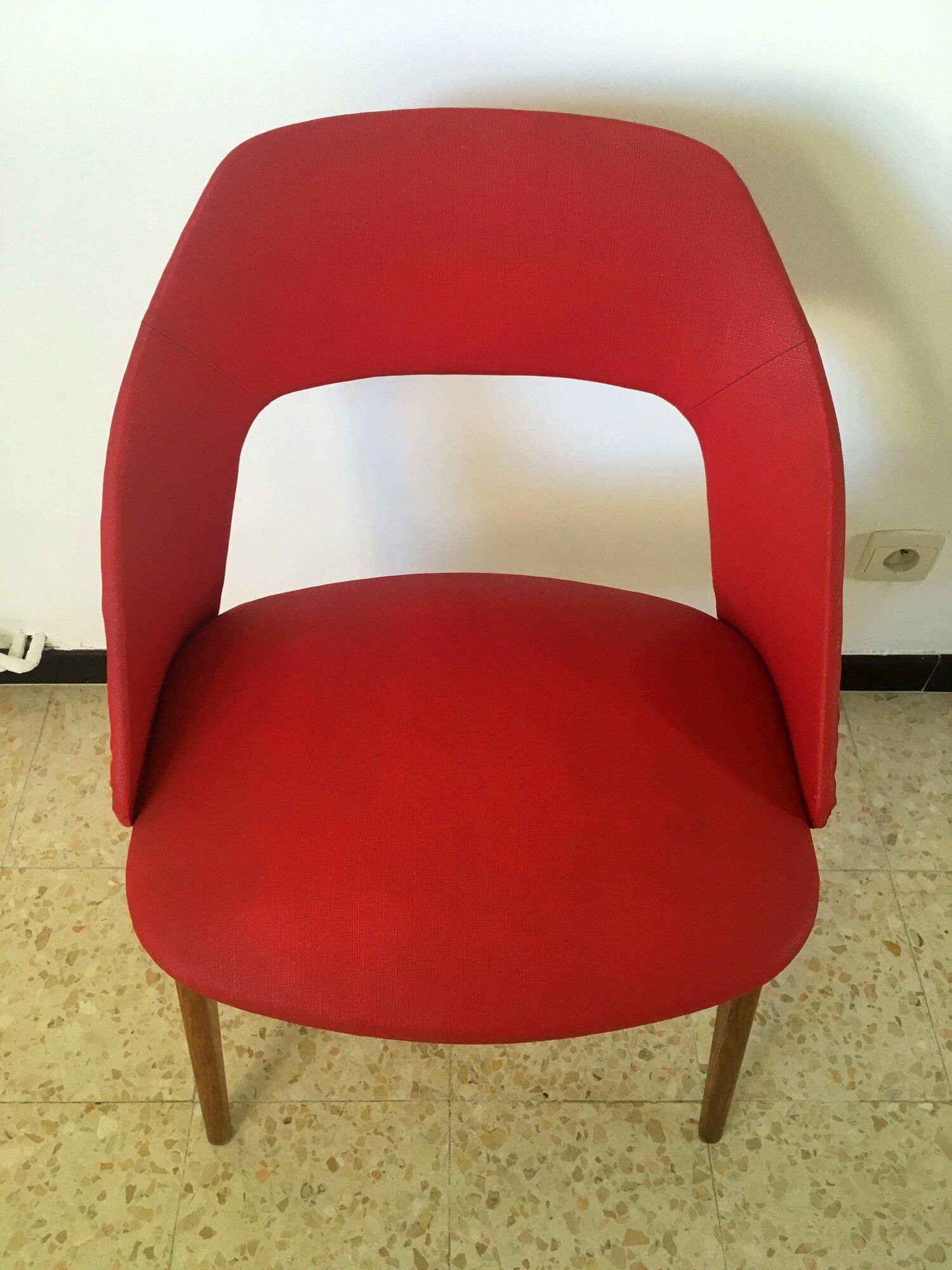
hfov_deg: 48.2
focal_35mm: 29
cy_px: 635
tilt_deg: -51.2
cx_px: 476
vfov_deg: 61.7
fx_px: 1063
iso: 100
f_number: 2.2
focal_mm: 4.15
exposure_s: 1/33
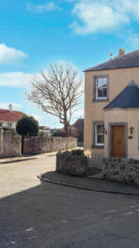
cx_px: 161
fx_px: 367
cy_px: 125
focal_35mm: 56
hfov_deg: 20.3
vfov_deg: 37.2
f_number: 13
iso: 200
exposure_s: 1/125
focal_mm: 35
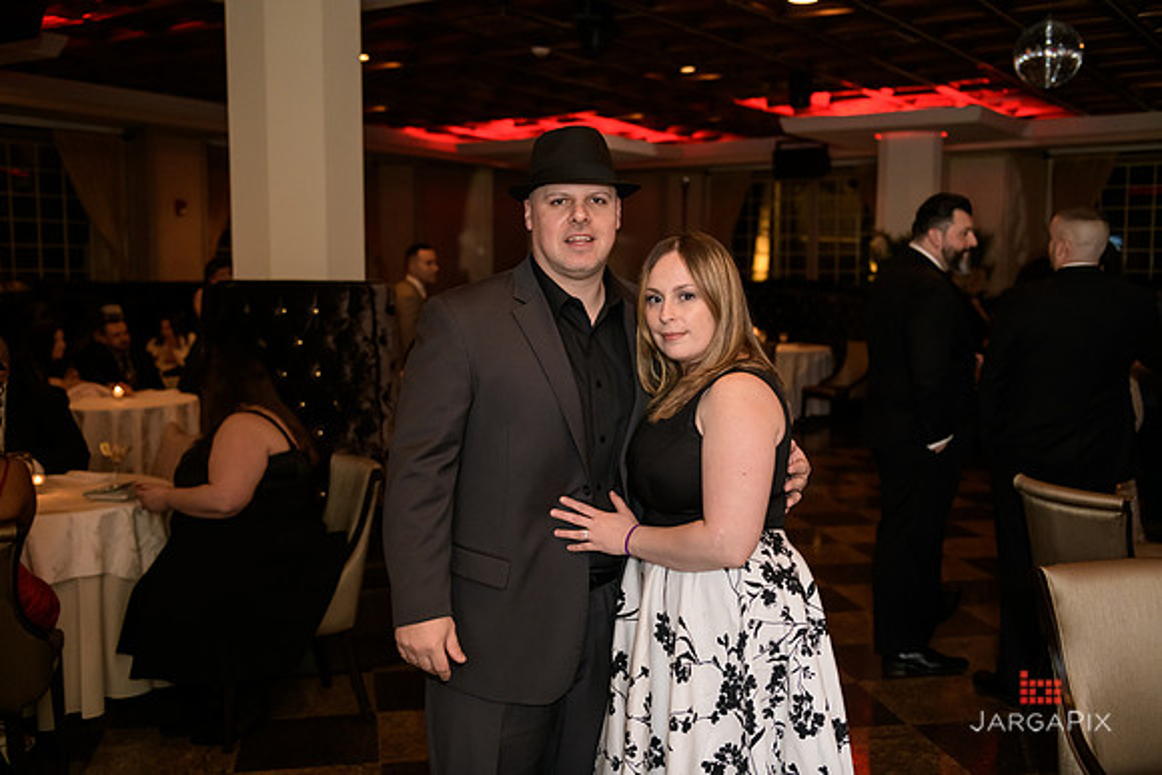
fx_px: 1227
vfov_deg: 35.1
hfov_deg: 50.7
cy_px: 388
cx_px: 581
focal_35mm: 38
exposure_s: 1/125
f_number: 3.2
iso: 1600
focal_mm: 38
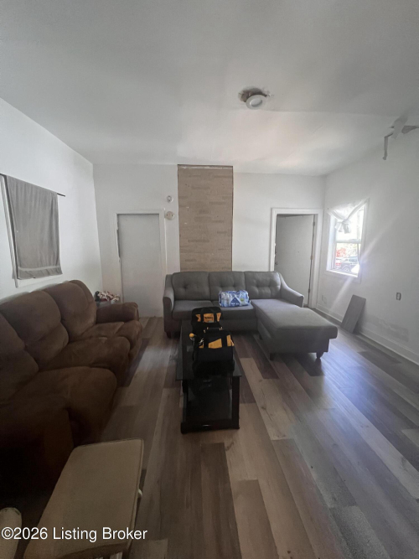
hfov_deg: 89.9
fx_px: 210
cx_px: 210
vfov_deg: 106.2
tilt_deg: -6.6
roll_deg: +1.3
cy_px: 280
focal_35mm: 13
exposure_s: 1/60
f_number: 1.8
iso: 640
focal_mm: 1.57
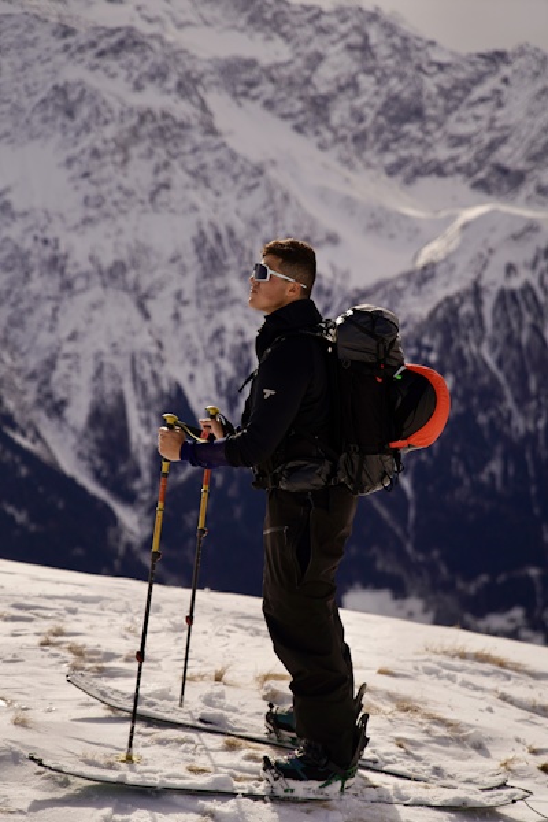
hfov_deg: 19.5
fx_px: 1598
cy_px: 411
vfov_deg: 28.8
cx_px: 274
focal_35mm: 70
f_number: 2.8
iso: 100
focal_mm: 70
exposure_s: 1/3200
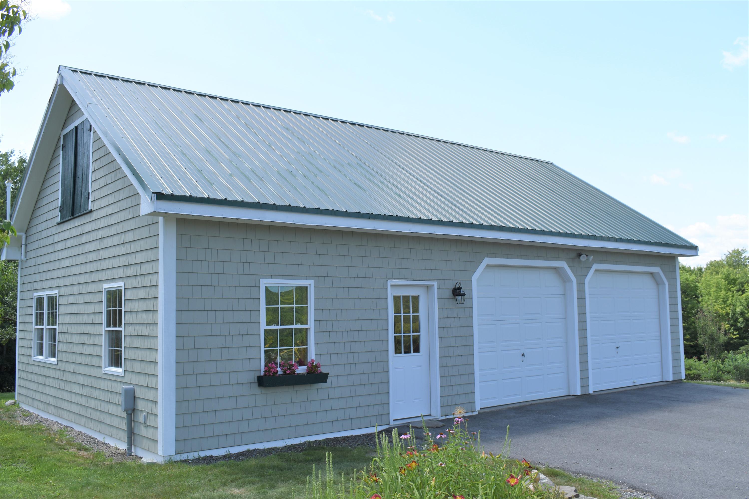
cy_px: 250
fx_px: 687
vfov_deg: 40.0
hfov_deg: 57.2
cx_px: 374
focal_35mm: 33
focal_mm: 22
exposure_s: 1/200
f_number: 9
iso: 100
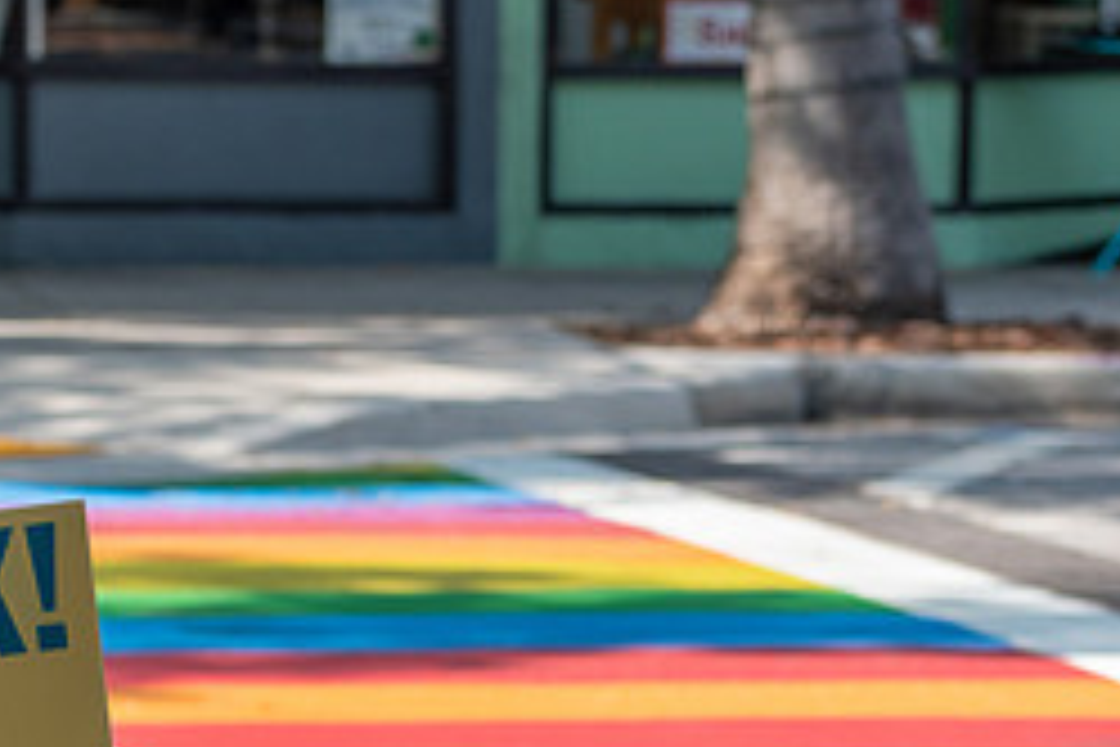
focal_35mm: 277
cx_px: 207
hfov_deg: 7.4
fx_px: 8617
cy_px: 817
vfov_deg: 4.9
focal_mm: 78
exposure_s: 1/500
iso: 250
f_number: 5.6
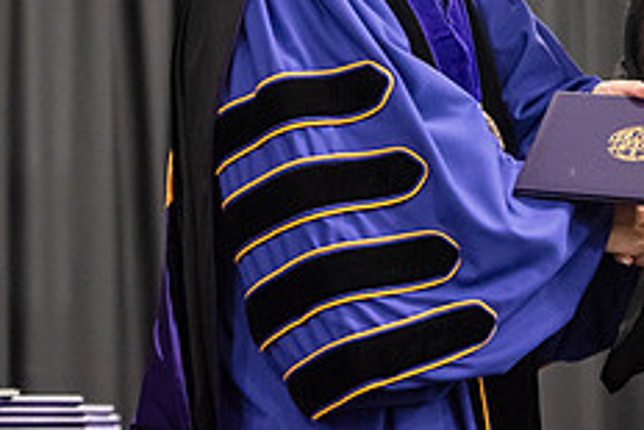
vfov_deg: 5.5
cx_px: 486
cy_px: -87
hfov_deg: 8.2
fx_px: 4475
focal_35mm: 250
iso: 3200
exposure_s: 1/200
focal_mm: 100
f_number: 3.2
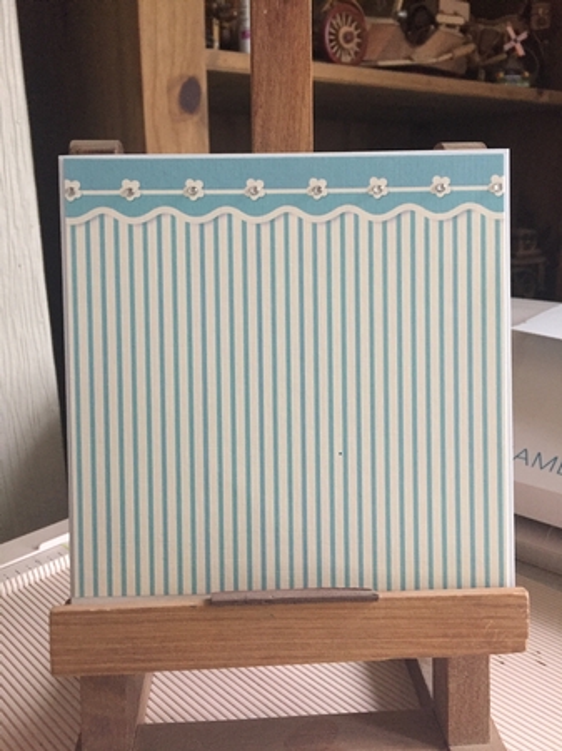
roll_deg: +0.8
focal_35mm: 29
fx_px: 628
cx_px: 281
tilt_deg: -15.7
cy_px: 376
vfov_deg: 61.7
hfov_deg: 48.2
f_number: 2.2
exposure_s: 1/20
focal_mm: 4.15
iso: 250
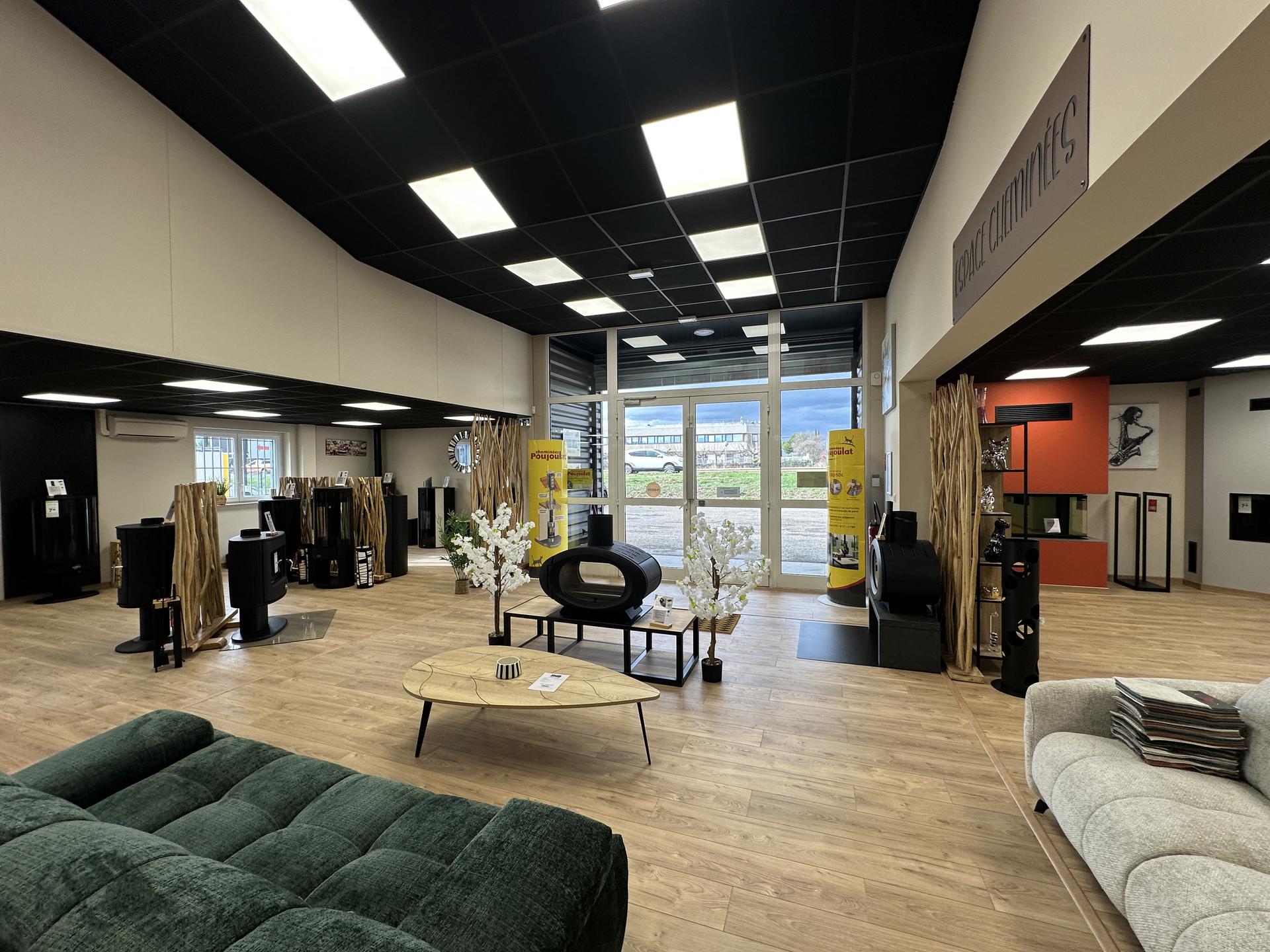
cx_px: 635
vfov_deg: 85.7
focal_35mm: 14
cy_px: 476
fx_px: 514
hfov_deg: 102.1
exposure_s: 1/100
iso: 50
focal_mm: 2.22
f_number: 2.2
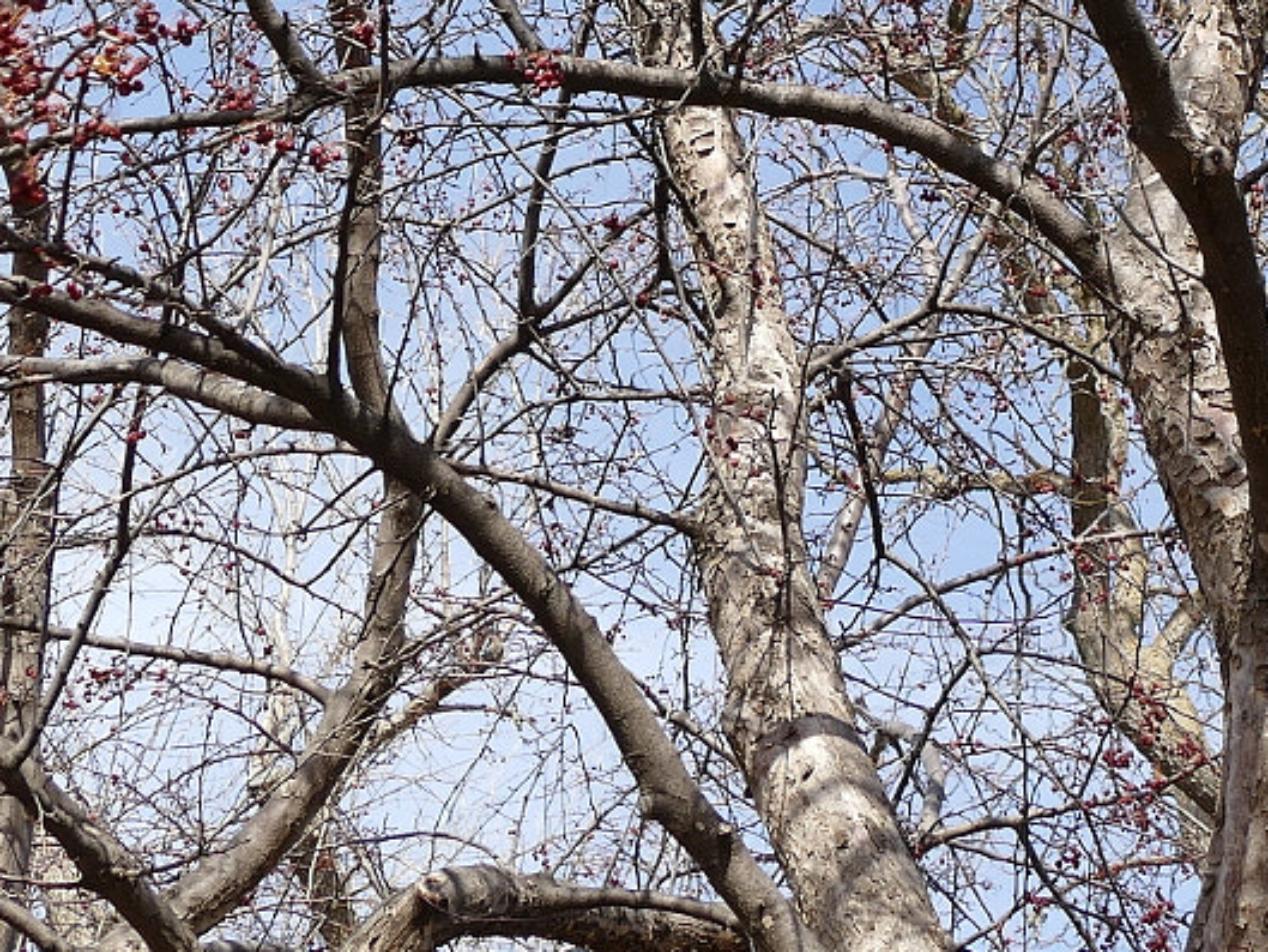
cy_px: 43
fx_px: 3517
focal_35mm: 96
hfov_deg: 20.1
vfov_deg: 15.2
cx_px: 1105
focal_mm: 11.86
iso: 125
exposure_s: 1/1300
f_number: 3
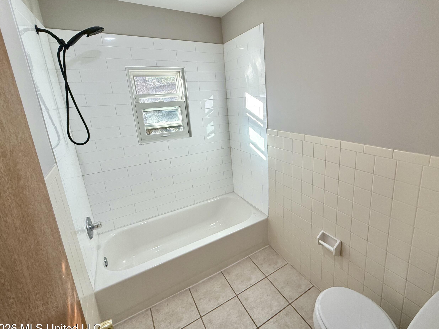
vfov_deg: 74.5
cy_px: 147
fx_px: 216
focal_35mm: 17
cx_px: 249
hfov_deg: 90.5
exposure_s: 1/120
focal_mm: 2.22
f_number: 2.2
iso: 125
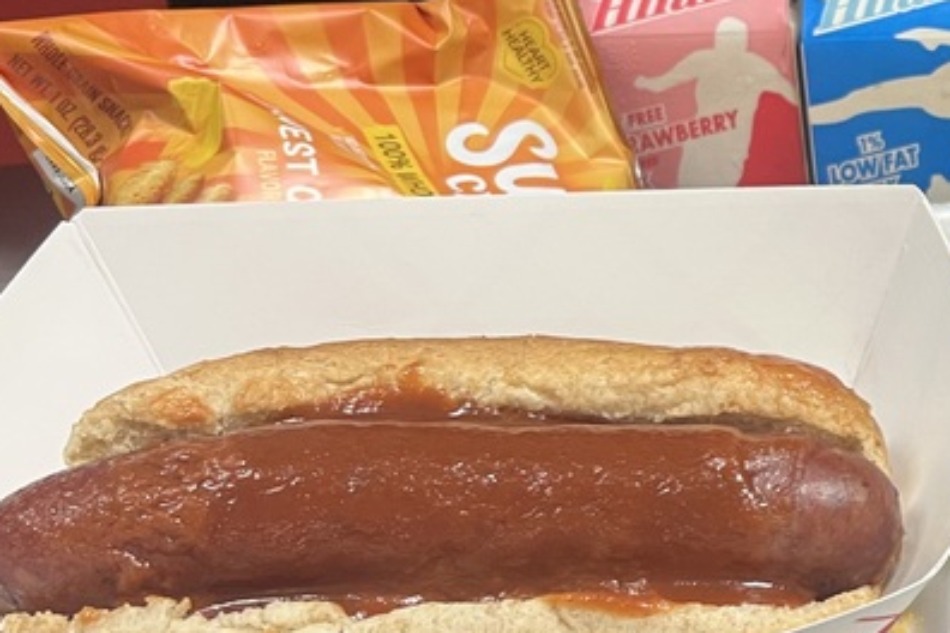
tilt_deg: -29.3
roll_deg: +1.8
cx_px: 1096
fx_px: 1847
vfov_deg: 19.5
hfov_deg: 26.2
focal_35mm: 70
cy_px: 305
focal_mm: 5.7
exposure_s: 1/60
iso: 100
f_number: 1.5
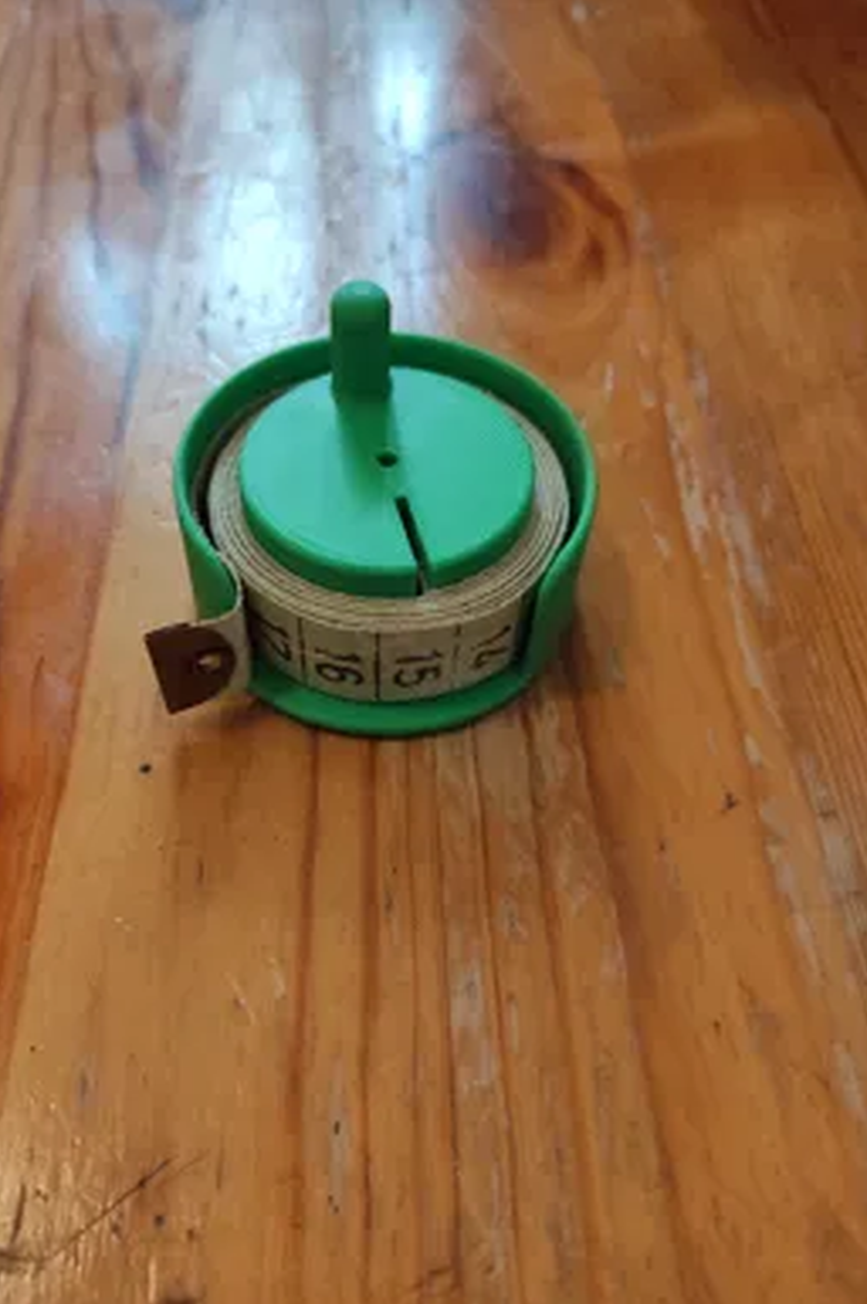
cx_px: 374
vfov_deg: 67.4
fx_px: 977
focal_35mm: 27
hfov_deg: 47.7
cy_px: 674
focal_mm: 5.43
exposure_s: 1/33
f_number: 1.89
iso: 605
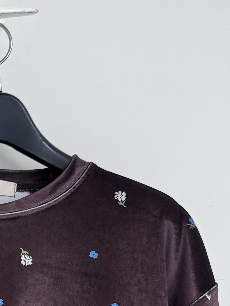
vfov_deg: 18.9
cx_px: -193
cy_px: 347
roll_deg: +0.6
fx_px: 877
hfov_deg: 13.3
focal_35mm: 99
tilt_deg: +2.2
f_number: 1.78
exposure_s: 1/60
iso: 160
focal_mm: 6.76
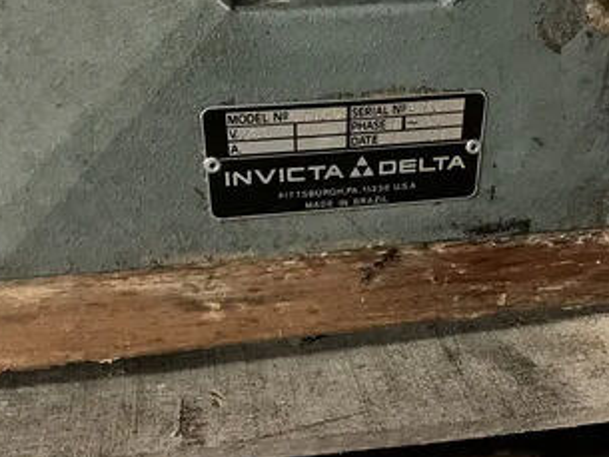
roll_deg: -2.1
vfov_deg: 37.7
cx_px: 337
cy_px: 228
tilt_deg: -32.7
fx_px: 669
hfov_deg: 48.9
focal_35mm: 38
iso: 640
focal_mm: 3
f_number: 1.8
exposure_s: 1/17
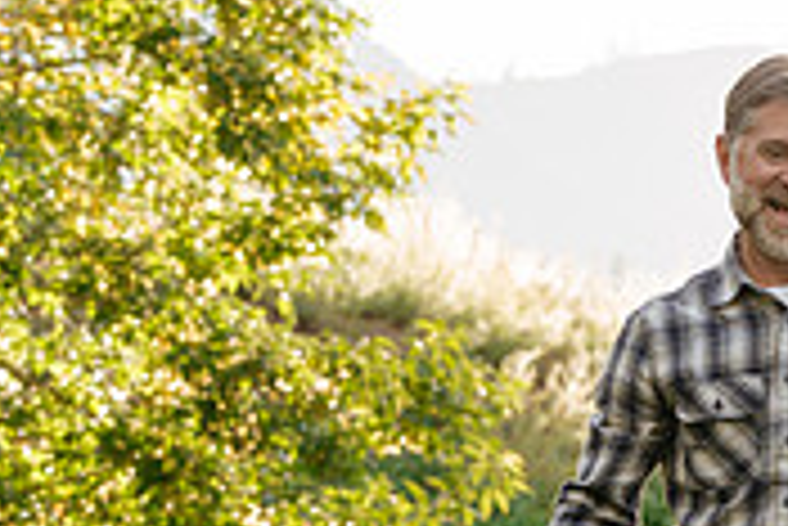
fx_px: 9354
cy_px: 744
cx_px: 1238
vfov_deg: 3.2
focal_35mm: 427
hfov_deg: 4.8
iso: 640
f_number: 7.1
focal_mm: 129
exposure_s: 1/200
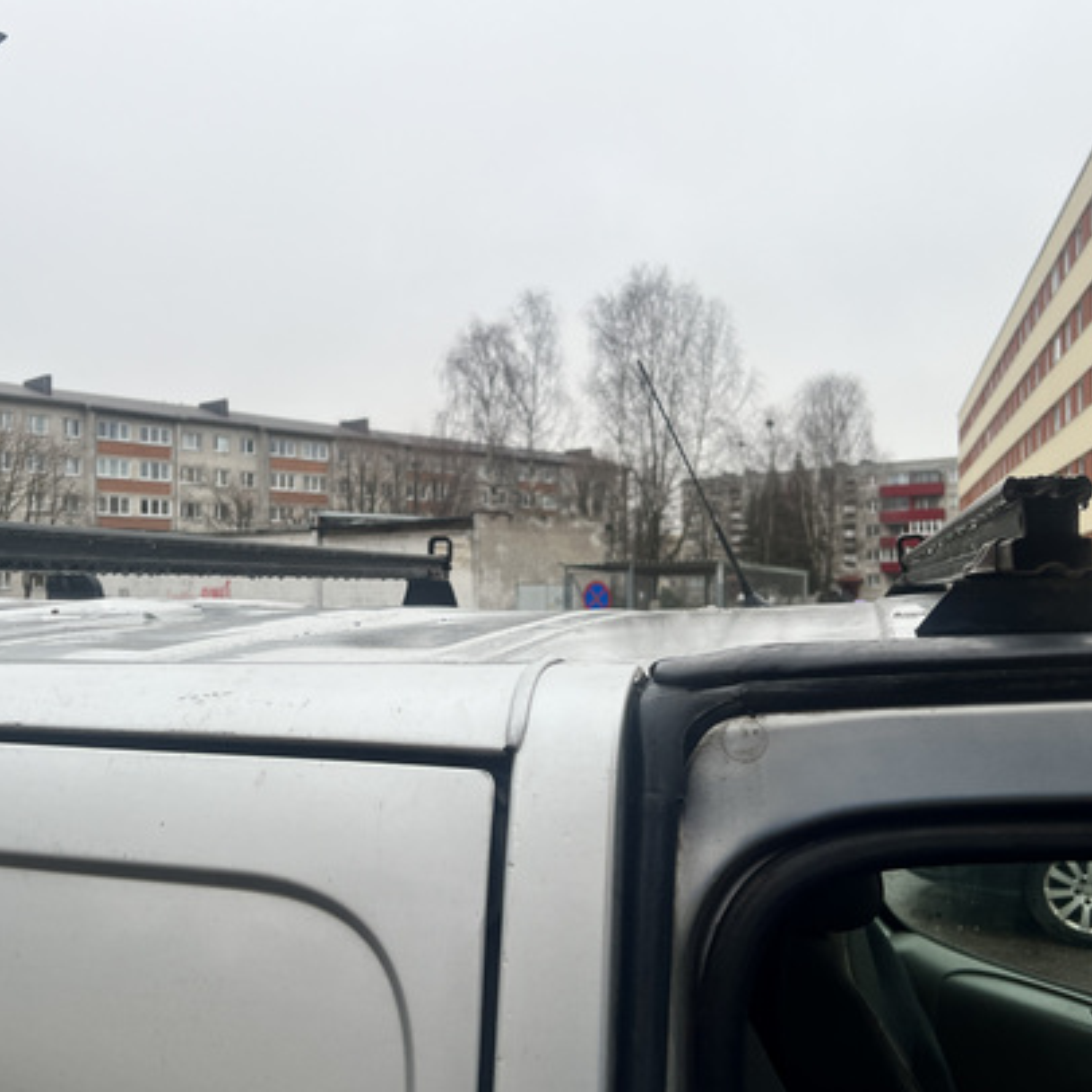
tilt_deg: +2.1
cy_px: 562
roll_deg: +1.8
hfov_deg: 48.2
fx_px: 1213
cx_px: 436
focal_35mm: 34
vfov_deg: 48.4
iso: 40
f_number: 1.5
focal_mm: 5.7
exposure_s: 1/260
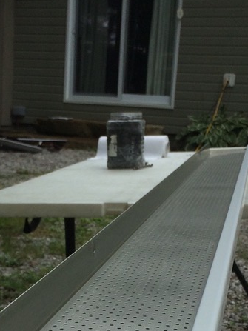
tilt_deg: -16.7
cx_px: 88
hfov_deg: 17.7
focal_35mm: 83
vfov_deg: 22.8
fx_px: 793
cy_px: 312
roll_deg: -4.5
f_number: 2.2
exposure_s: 1/373
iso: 32
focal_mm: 4.15
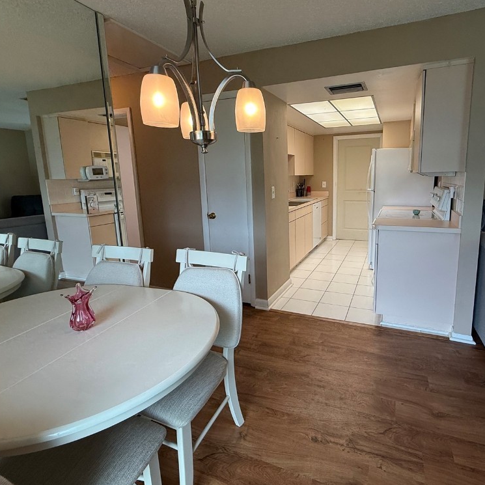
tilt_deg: -9.5
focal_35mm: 17
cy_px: 236
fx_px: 269
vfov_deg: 84.0
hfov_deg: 81.8
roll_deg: +0.5
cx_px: 314
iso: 100
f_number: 2.2
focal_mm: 2.22
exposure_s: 1/120
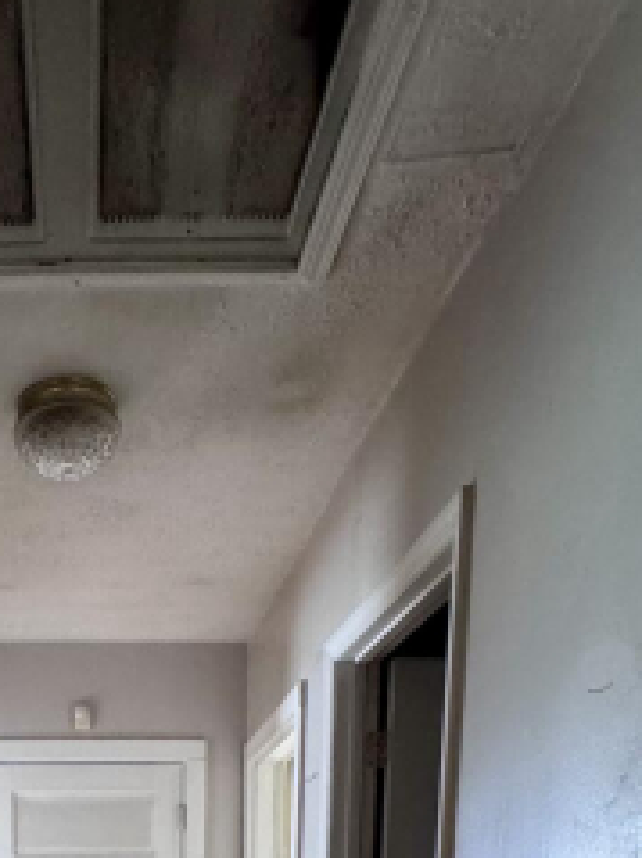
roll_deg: +0.8
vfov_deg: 35.7
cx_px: 39
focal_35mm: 39
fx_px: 965
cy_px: 1064
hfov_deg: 34.3
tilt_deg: -8.1
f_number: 2.2
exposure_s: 1/60
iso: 1000
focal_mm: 2.22
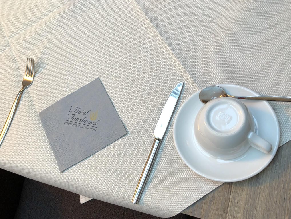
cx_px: 144
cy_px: 124
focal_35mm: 33
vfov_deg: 42.9
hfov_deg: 55.3
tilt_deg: -67.6
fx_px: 277
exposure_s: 1/33
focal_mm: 3.99
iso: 25
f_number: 1.8
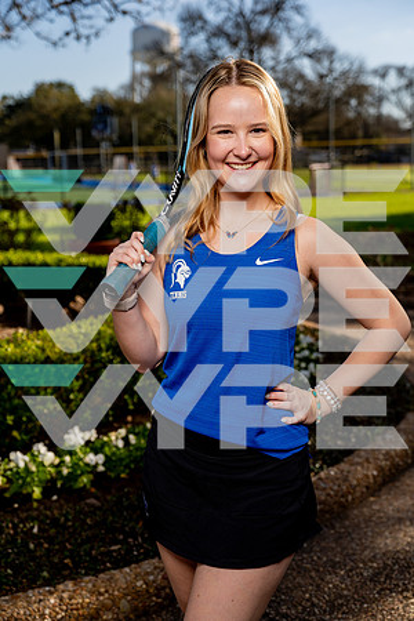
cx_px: 207
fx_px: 862
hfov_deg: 27.0
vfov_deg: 39.6
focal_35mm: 50
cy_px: 310
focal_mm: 50
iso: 100
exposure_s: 1/1250
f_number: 4
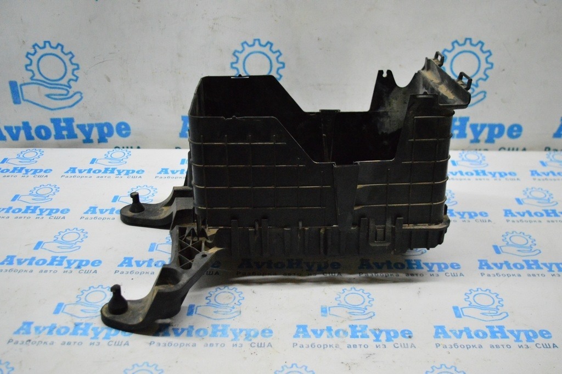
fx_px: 608
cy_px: 187
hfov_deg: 49.6
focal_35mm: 39
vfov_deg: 34.2
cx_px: 281
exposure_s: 1/800
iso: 6400
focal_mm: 26
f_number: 4
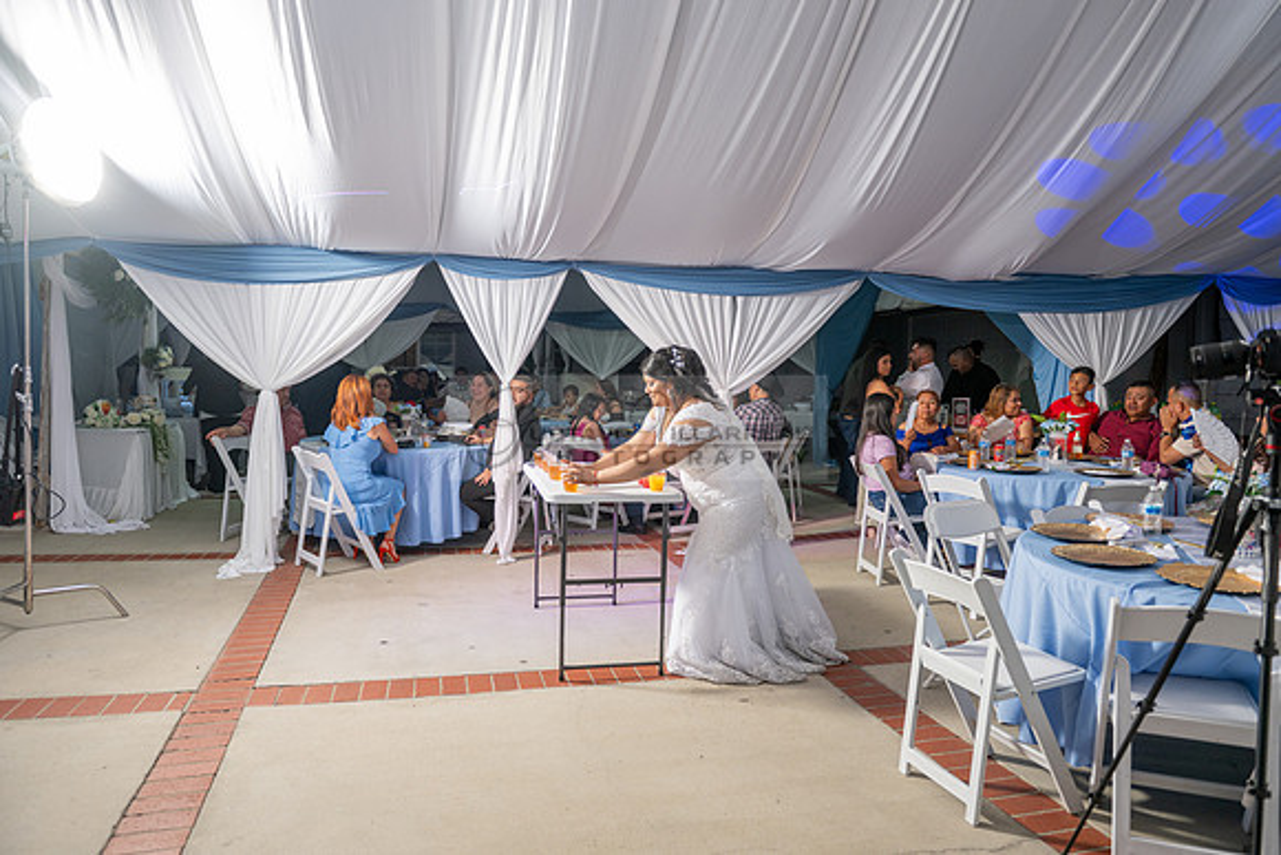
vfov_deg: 53.2
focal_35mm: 24
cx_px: 640
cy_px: 428
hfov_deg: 73.7
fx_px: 854
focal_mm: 24
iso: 250
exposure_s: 1/125
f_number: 3.5
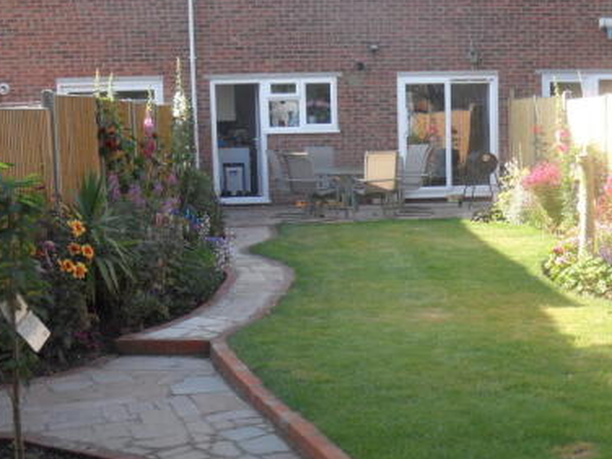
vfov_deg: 23.4
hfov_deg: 30.9
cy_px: 349
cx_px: 424
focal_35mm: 62
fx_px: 1096
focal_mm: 6.5
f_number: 3.6
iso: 80
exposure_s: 1/125
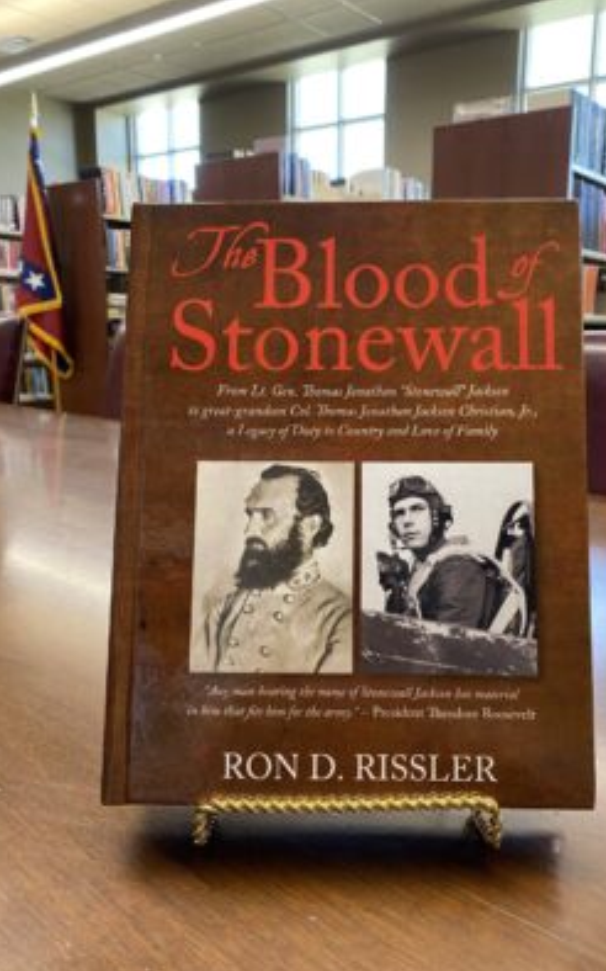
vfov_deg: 66.5
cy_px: 488
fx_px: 740
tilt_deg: -11.2
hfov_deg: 44.3
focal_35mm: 28
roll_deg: -2.0
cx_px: 357
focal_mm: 4.25
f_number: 1.8
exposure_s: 1/50
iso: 125
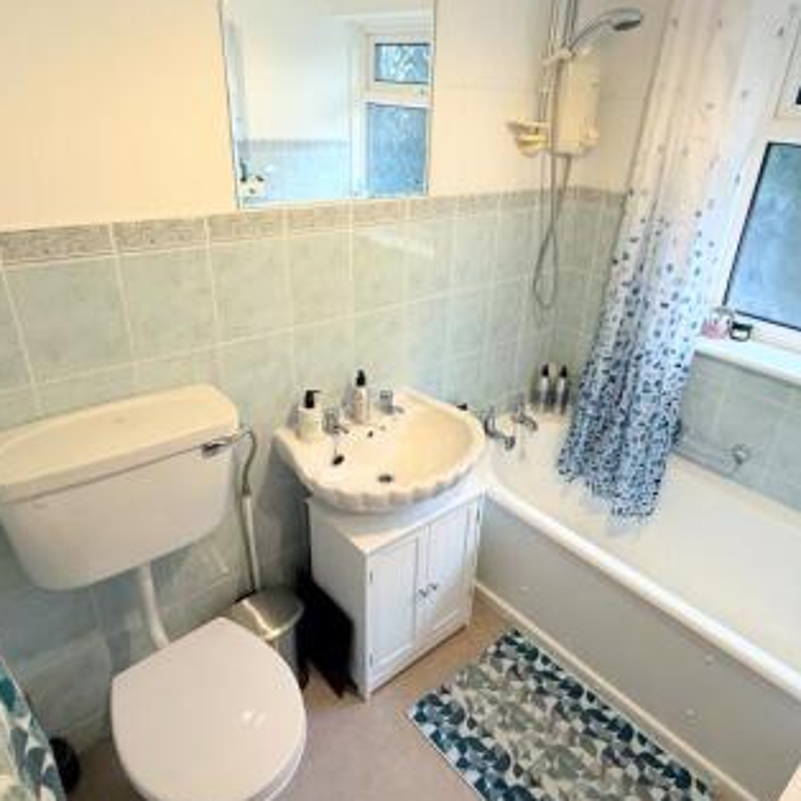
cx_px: 445
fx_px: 602
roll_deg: -3.8
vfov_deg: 67.2
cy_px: 389
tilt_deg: -25.9
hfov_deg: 67.1
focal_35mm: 23
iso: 250
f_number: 2.2
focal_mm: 2.22
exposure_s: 1/100
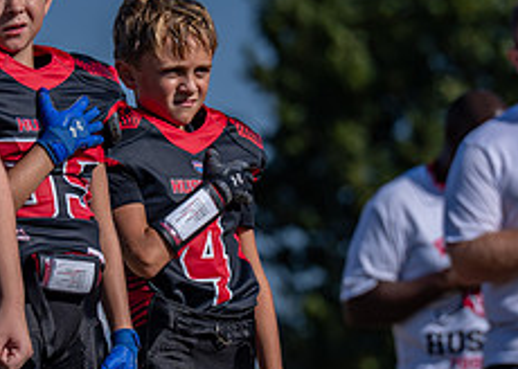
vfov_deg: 2.6
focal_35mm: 550
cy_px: 204
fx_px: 8087
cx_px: 218
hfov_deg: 3.7
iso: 100
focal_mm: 200
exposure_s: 1/1250
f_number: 5
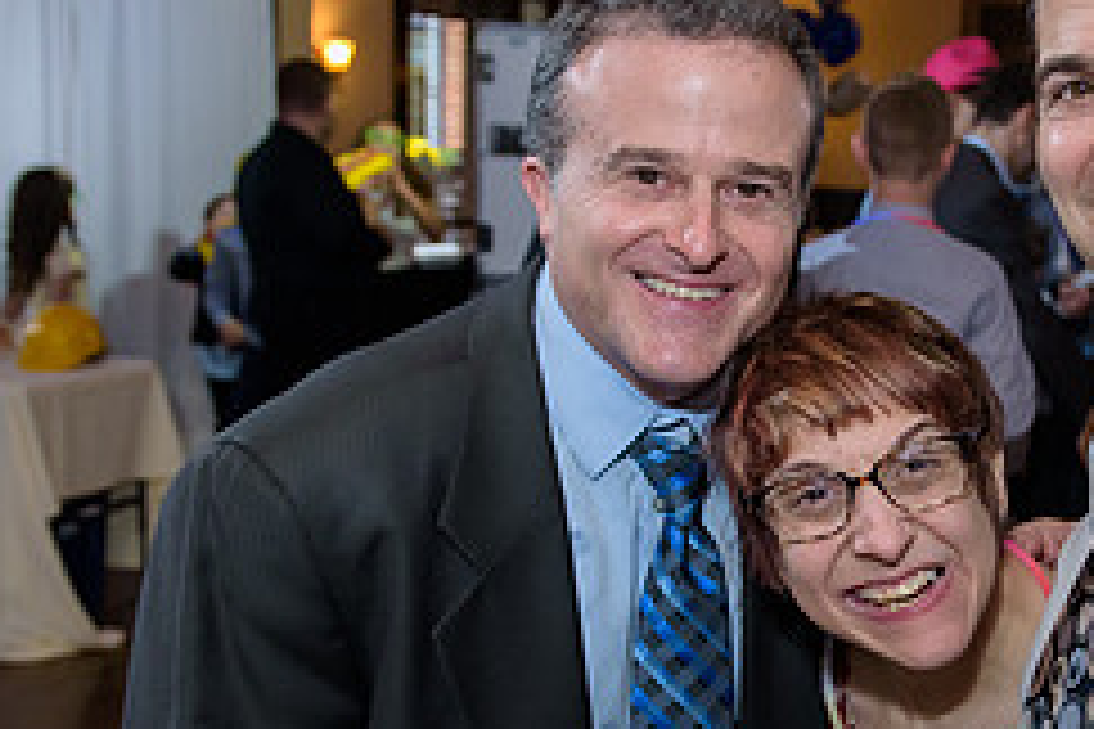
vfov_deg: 21.8
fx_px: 1884
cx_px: 900
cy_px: 511
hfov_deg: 31.4
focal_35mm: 62
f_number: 3.2
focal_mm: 26
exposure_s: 1/125
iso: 1600
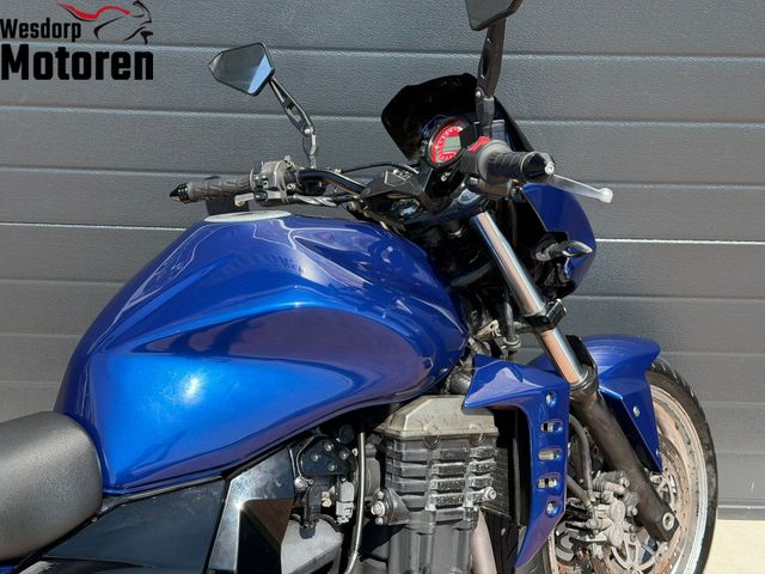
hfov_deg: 39.7
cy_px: 287
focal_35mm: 48
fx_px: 1061
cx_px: 382
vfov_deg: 30.3
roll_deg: -0.2
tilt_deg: -25.0
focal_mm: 6.76
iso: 100
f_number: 1.78
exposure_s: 1/1678
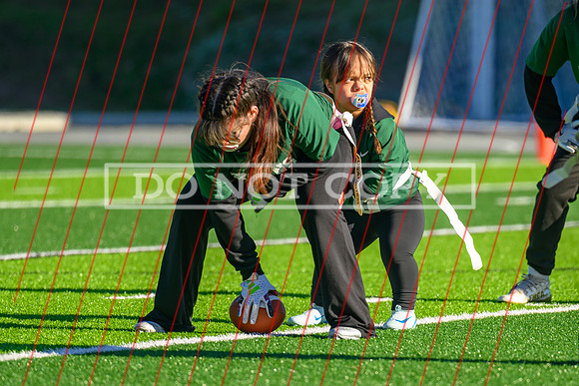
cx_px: 341
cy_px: 282
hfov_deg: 5.3
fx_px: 6225
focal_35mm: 387
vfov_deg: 3.6
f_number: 2.8
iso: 90
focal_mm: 200
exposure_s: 1/1000
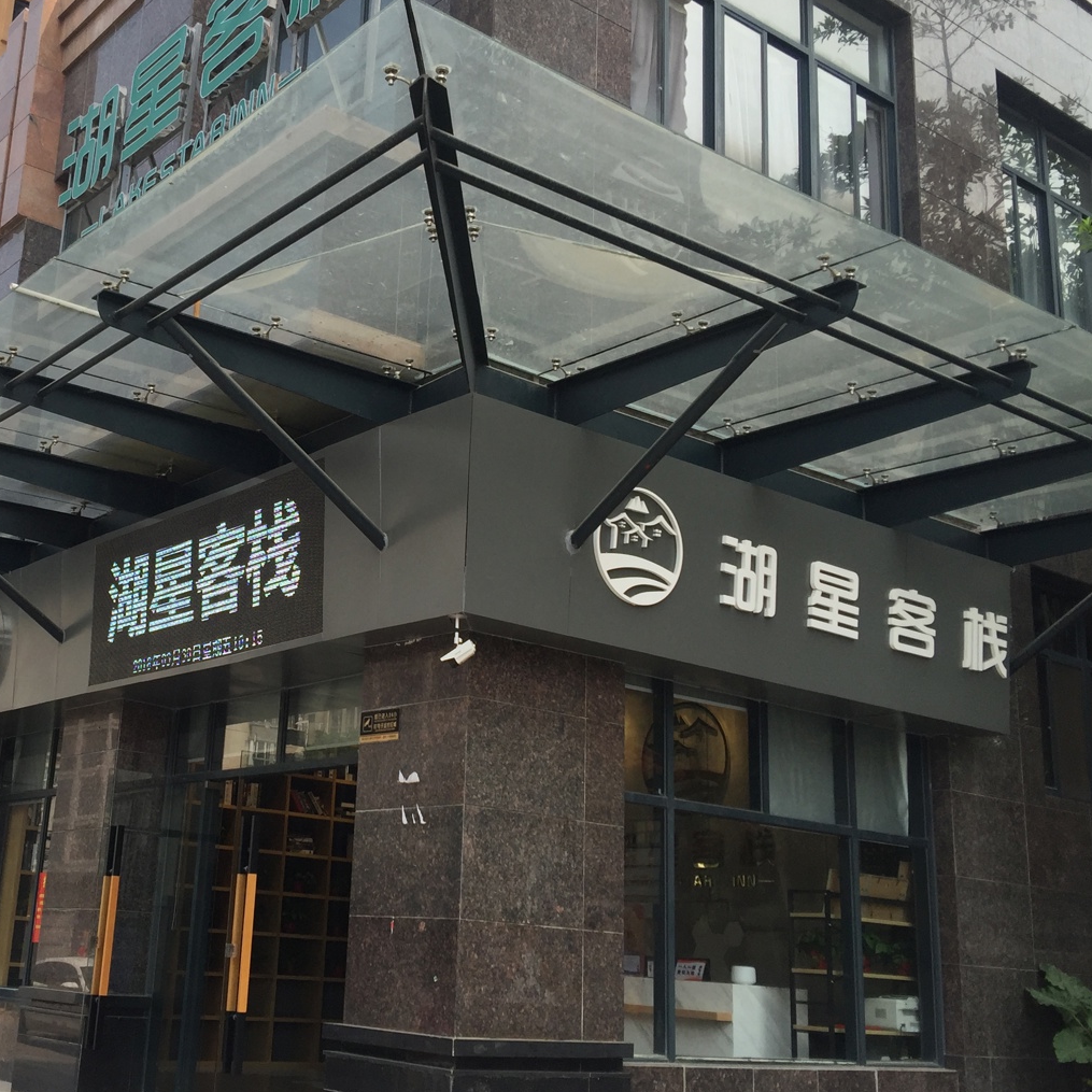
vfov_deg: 40.0
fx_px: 1499
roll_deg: -5.9
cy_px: 520
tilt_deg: +16.2
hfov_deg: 39.5
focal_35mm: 42
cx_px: 346
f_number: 2.2
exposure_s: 1/920
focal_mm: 4.15
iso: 32
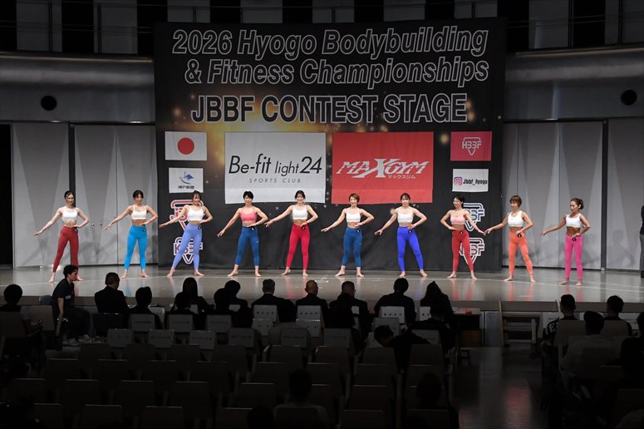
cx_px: 322
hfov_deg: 36.9
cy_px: 214
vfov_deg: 25.0
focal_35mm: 54
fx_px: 966
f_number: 5.6
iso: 4000
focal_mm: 36
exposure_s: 1/400
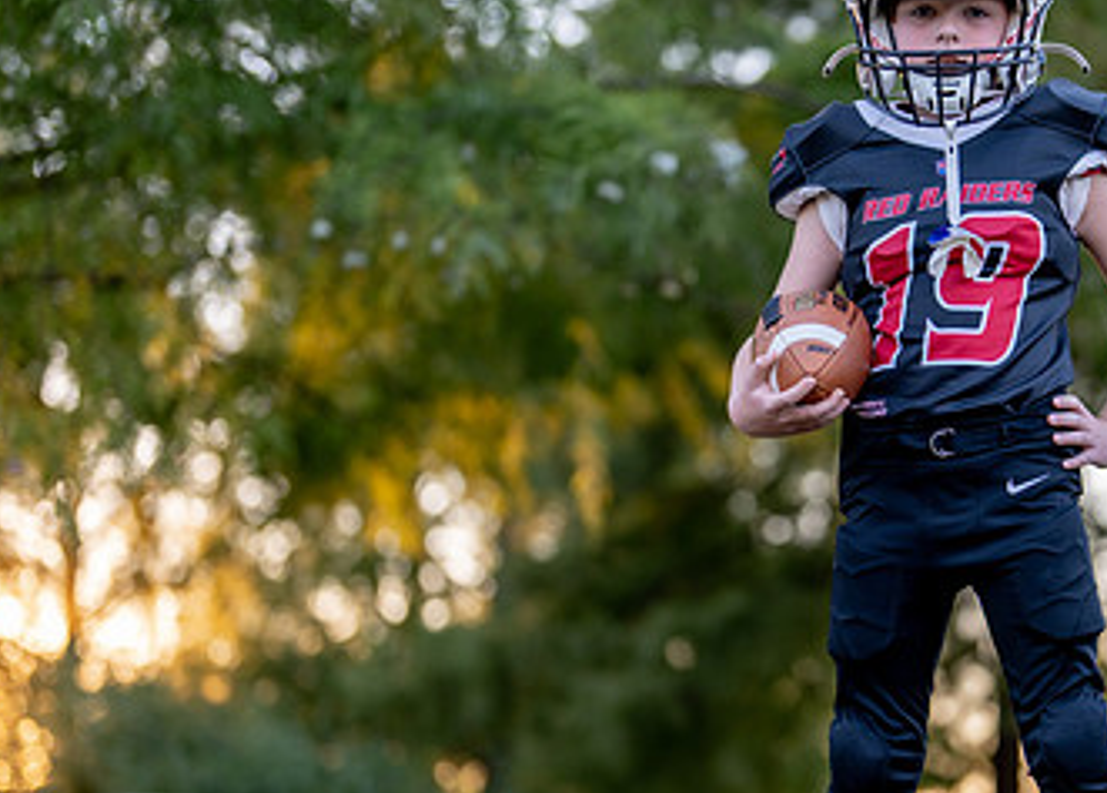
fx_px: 3021
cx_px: 891
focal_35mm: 96
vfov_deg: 14.9
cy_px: 453
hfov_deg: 20.5
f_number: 1.2
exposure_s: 1/400
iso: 100
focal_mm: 50
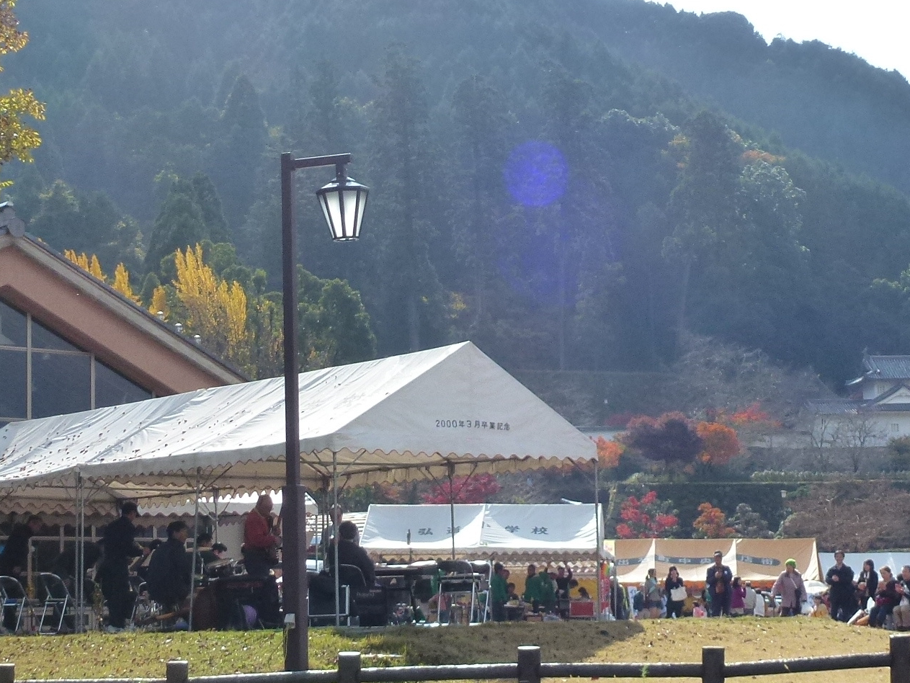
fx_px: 2025
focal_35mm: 77
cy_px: 439
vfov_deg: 19.1
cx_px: 573
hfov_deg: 25.3
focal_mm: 6.8
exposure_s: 1/800
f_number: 3.8
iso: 160
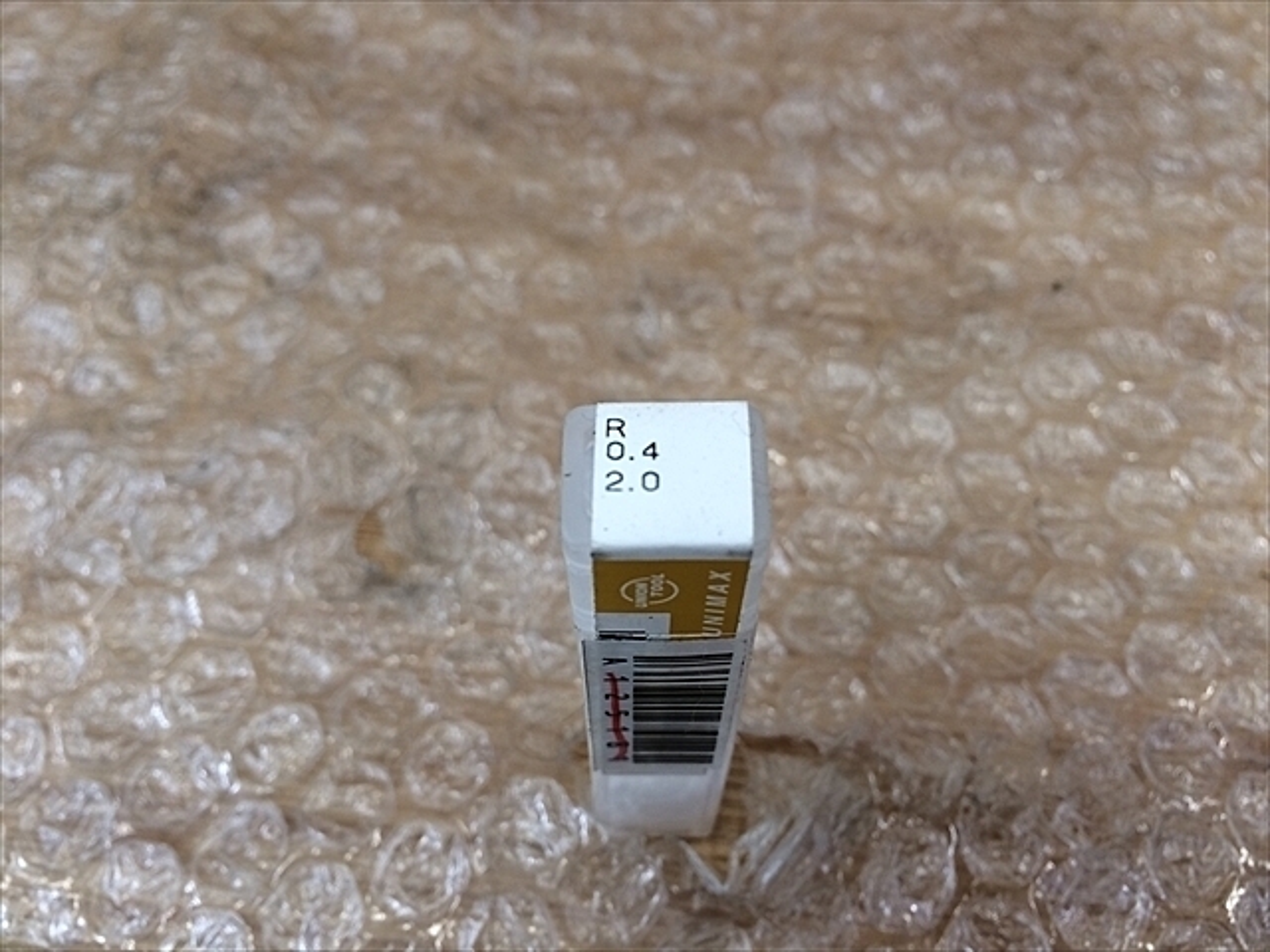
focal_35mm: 29
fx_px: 1064
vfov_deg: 48.2
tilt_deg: -57.9
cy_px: 476
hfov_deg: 61.7
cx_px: 635
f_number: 2.2
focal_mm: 4.15
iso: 40
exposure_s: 1/30
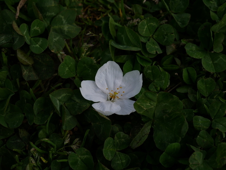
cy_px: 85
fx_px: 418
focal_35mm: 64
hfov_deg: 30.2
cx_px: 113
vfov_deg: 23.0
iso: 200
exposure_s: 1/400
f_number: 9
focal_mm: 32
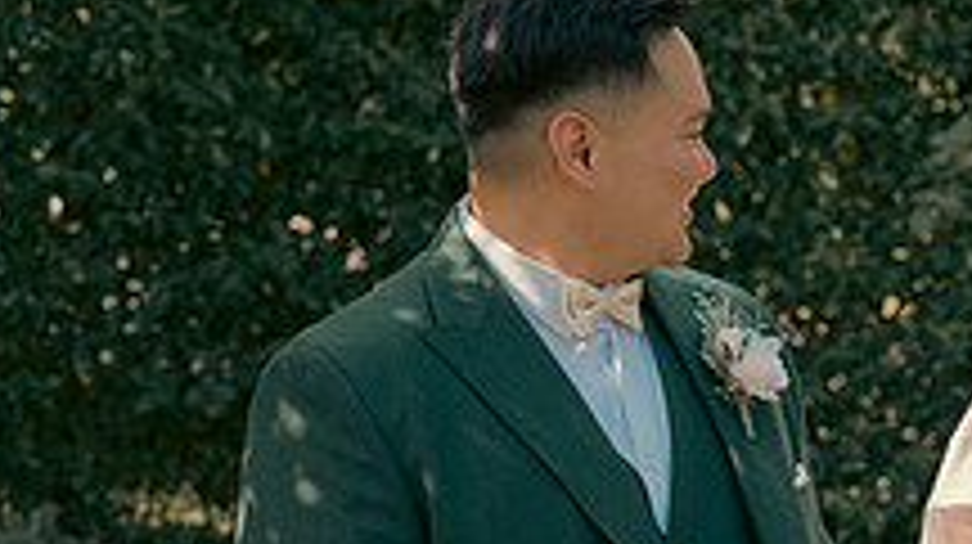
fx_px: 5072
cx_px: 1040
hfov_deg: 10.8
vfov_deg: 6.1
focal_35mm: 197
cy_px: 528
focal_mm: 70
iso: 200
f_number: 3.5
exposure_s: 1/400
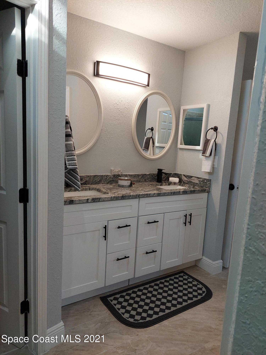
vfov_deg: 71.6
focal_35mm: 24
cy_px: 178
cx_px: 133
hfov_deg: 56.8
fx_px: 246
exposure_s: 1/120
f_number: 1.8
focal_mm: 5.23
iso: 200
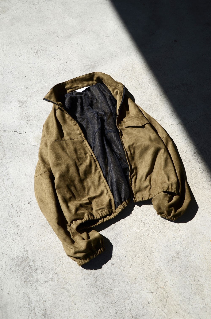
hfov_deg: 39.8
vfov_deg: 57.3
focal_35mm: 33
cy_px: 160
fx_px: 291
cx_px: 106
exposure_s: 1/800
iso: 125
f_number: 6.3
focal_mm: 22
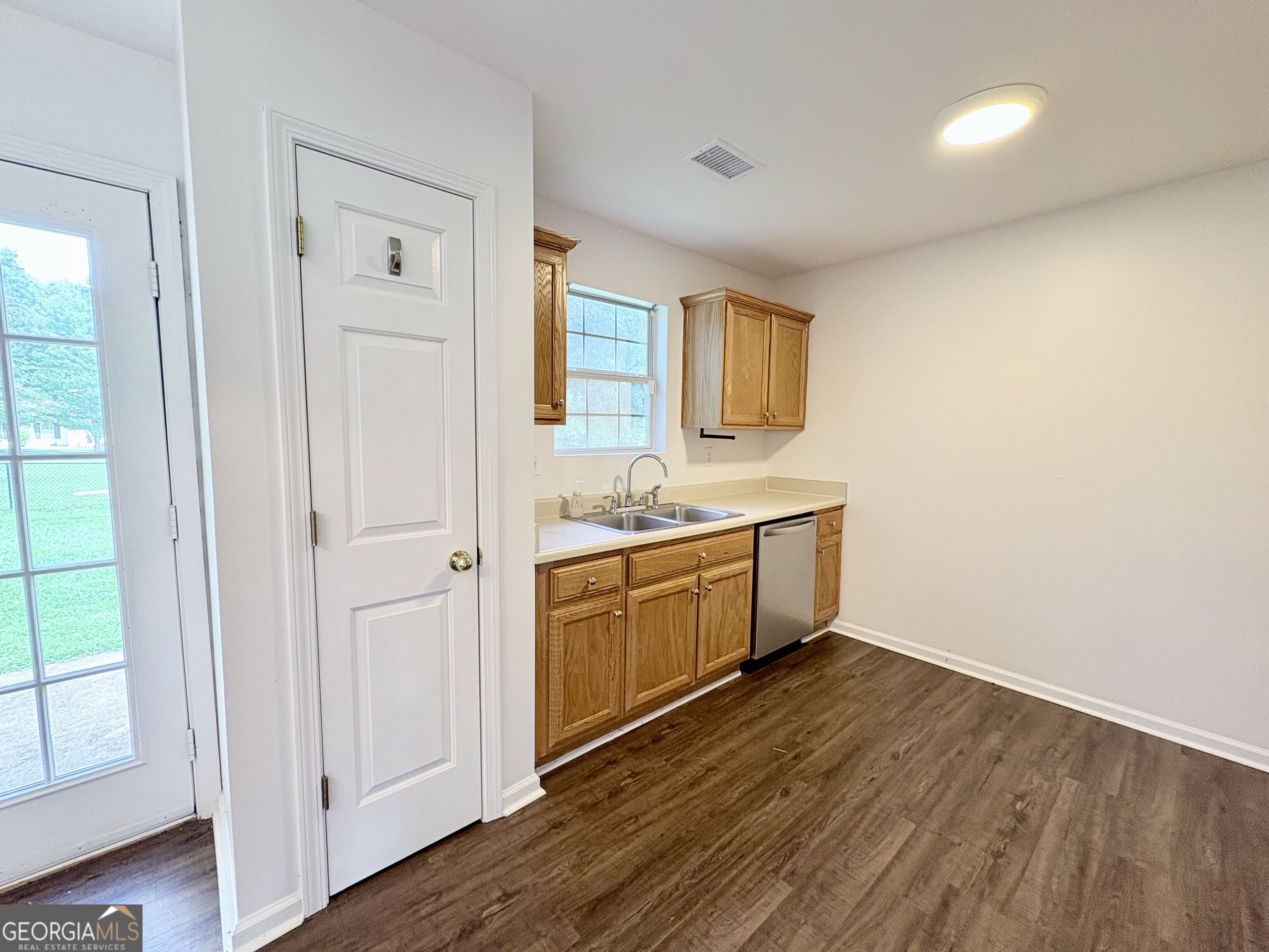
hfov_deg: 102.1
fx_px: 513
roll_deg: -0.7
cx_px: 634
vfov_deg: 85.7
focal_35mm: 14
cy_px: 476
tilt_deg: -4.0
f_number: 2.2
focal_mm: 2.22
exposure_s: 1/60
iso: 200
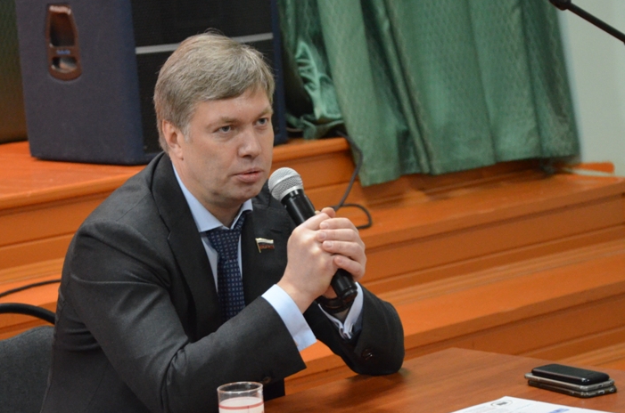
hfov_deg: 16.1
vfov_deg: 10.7
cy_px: 210
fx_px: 2200
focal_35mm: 127
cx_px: 231
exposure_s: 1/20
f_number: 5
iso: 3200
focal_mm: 58
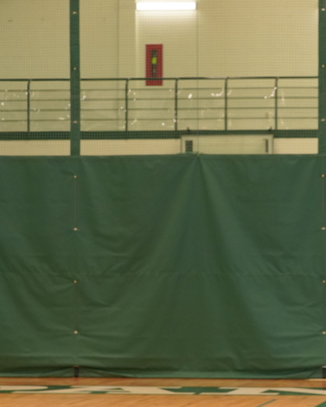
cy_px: 292
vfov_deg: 10.7
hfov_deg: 8.5
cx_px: 411
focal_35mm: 180
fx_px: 2170
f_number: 6.3
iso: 3200
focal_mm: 86
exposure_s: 1/250
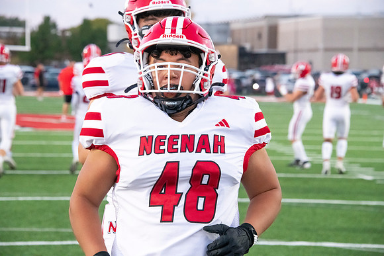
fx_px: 1547
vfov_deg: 9.5
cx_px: 192
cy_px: 128
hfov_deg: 14.2
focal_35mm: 145
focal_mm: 145
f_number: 7.1
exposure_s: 1/640
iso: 10000
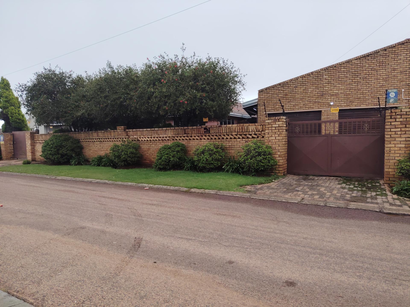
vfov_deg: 56.8
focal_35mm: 24
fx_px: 284
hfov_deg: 71.6
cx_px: 205
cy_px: 154
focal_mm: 5.25
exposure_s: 1/100
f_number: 1.75
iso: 197
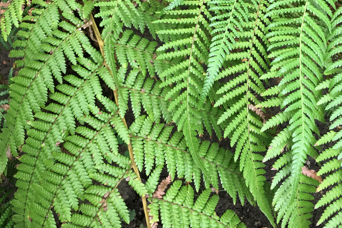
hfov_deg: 41.8
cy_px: 51
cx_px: 196
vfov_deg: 28.2
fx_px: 447
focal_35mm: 47
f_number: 2.2
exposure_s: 1/33
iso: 40
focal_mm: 4.15
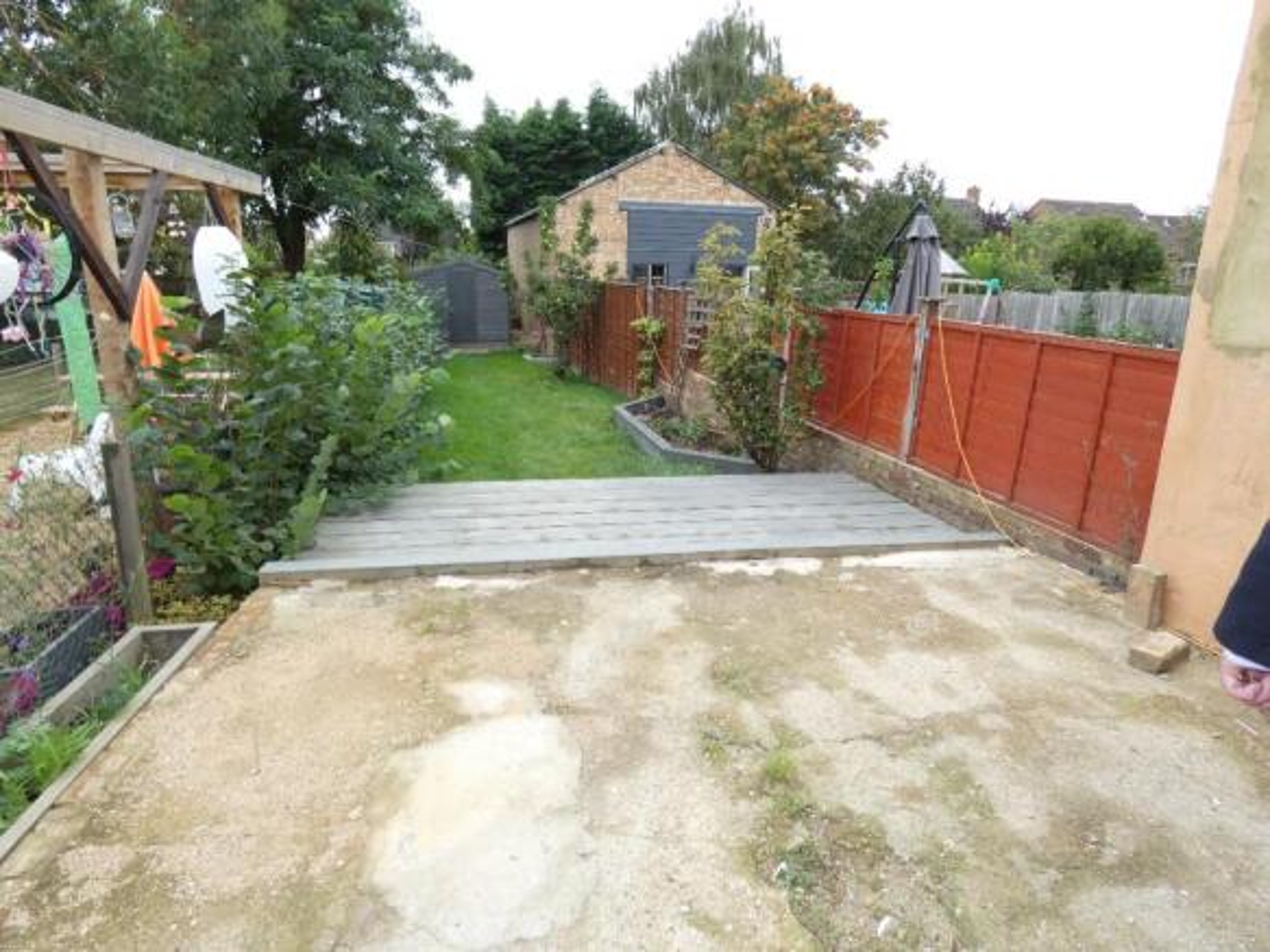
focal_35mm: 20
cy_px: 476
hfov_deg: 81.8
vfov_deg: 66.0
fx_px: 734
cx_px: 635
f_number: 3.2
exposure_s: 1/80
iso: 80
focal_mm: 3.6
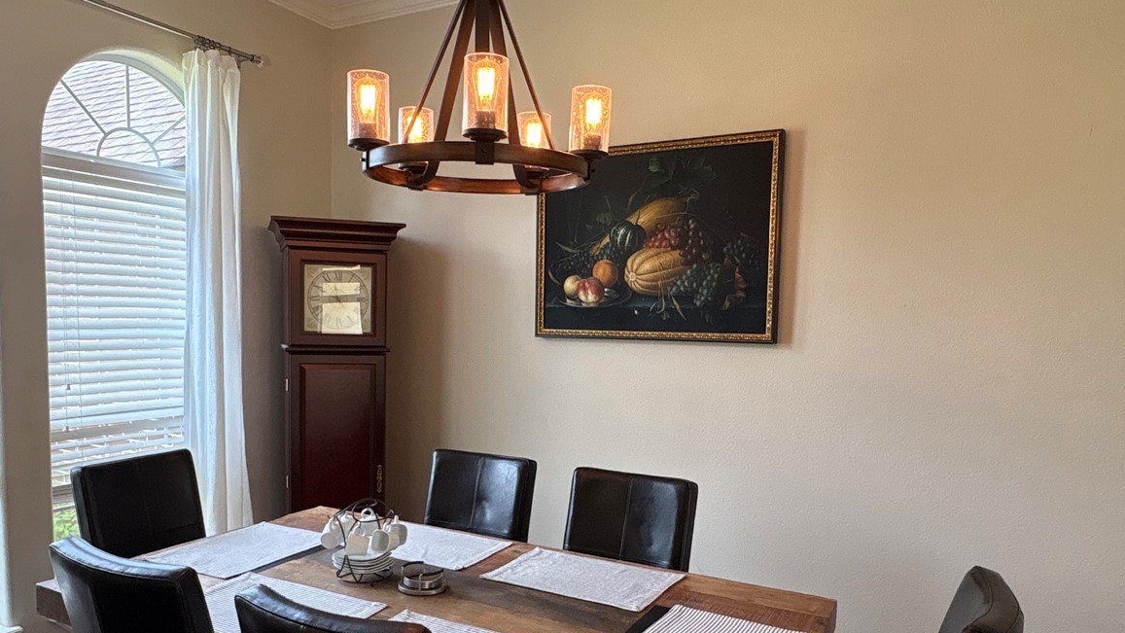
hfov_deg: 69.8
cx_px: 527
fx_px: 805
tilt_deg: -4.8
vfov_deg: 42.6
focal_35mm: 27
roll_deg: -0.1
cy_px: 391
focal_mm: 2.22
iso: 200
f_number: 2.2
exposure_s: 1/120
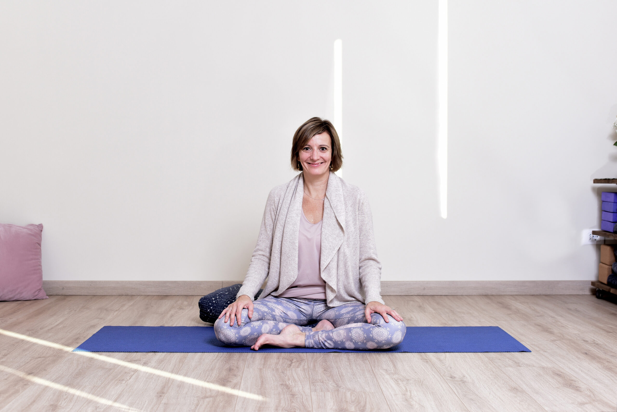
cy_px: 206
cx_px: 308
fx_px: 857
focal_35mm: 50
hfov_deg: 39.6
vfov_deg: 27.0
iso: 400
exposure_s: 1/100
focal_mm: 50
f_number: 5.6
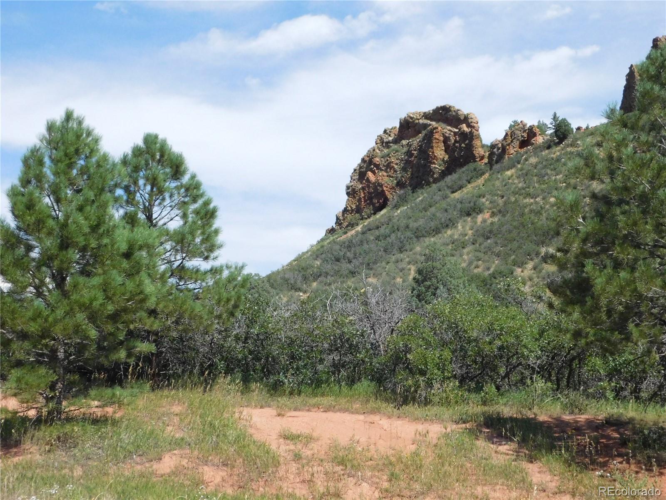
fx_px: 866
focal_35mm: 45
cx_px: 333
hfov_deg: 42.1
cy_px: 250
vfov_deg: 32.2
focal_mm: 8
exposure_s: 1/1500
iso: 800
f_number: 7.4
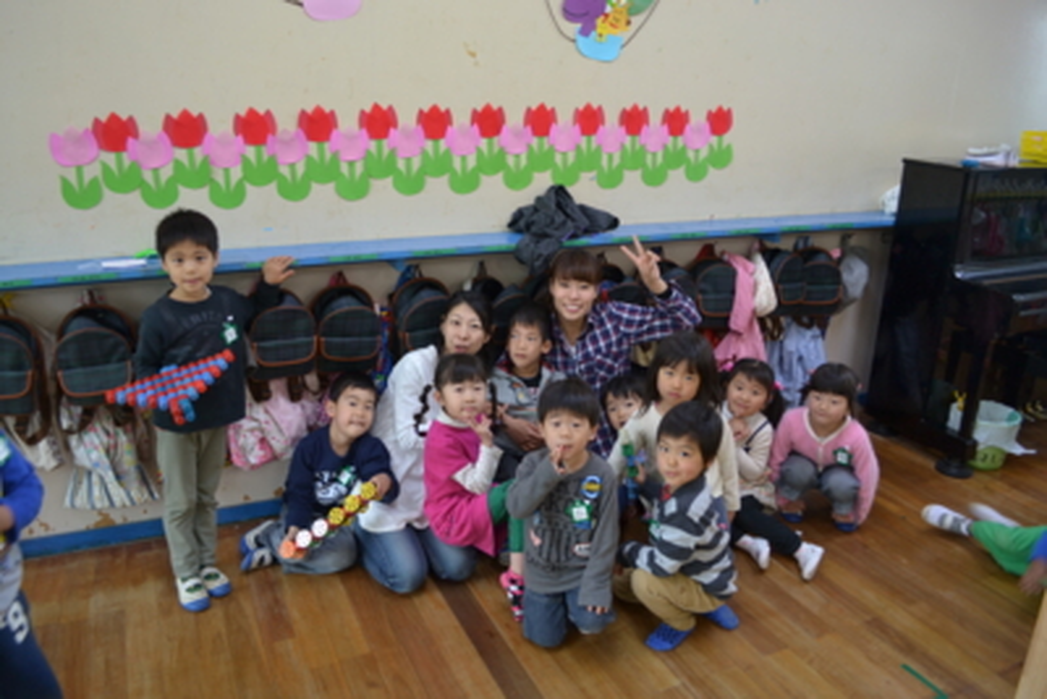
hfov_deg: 67.4
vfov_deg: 48.0
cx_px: 524
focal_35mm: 27
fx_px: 785
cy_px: 350
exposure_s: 1/30
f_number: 3.5
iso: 220
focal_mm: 18
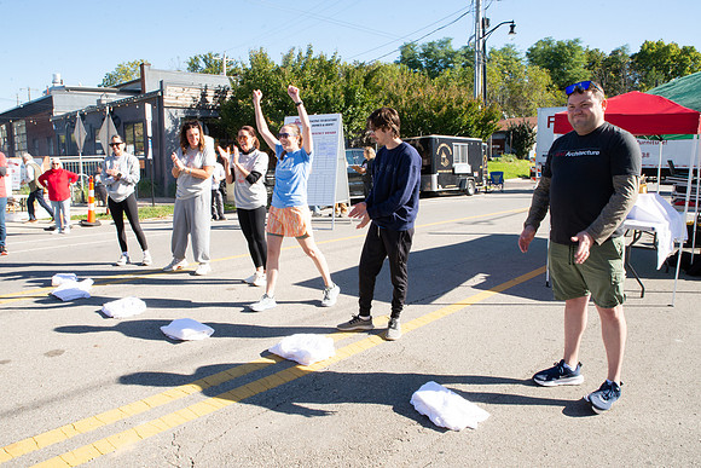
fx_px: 502
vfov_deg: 49.9
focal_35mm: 26
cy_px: 228
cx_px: 331
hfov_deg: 69.8
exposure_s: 1/160
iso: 800
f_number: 18
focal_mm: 24
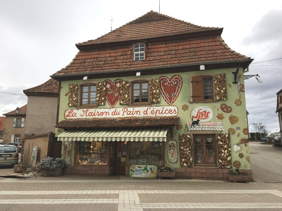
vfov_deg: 48.2
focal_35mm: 29
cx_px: 141
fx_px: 236
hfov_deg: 61.7
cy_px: 106
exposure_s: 1/346
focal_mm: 4.15
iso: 25
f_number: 2.2
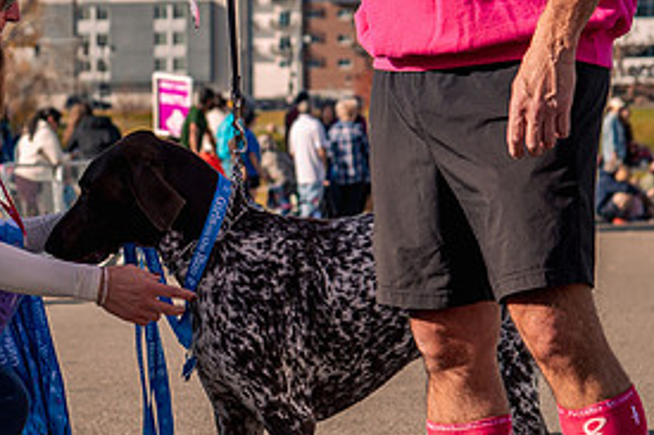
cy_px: 283
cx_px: 31
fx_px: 4248
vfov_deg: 5.9
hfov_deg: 8.8
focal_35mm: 234
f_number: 5.6
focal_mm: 75
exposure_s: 1/640
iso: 200
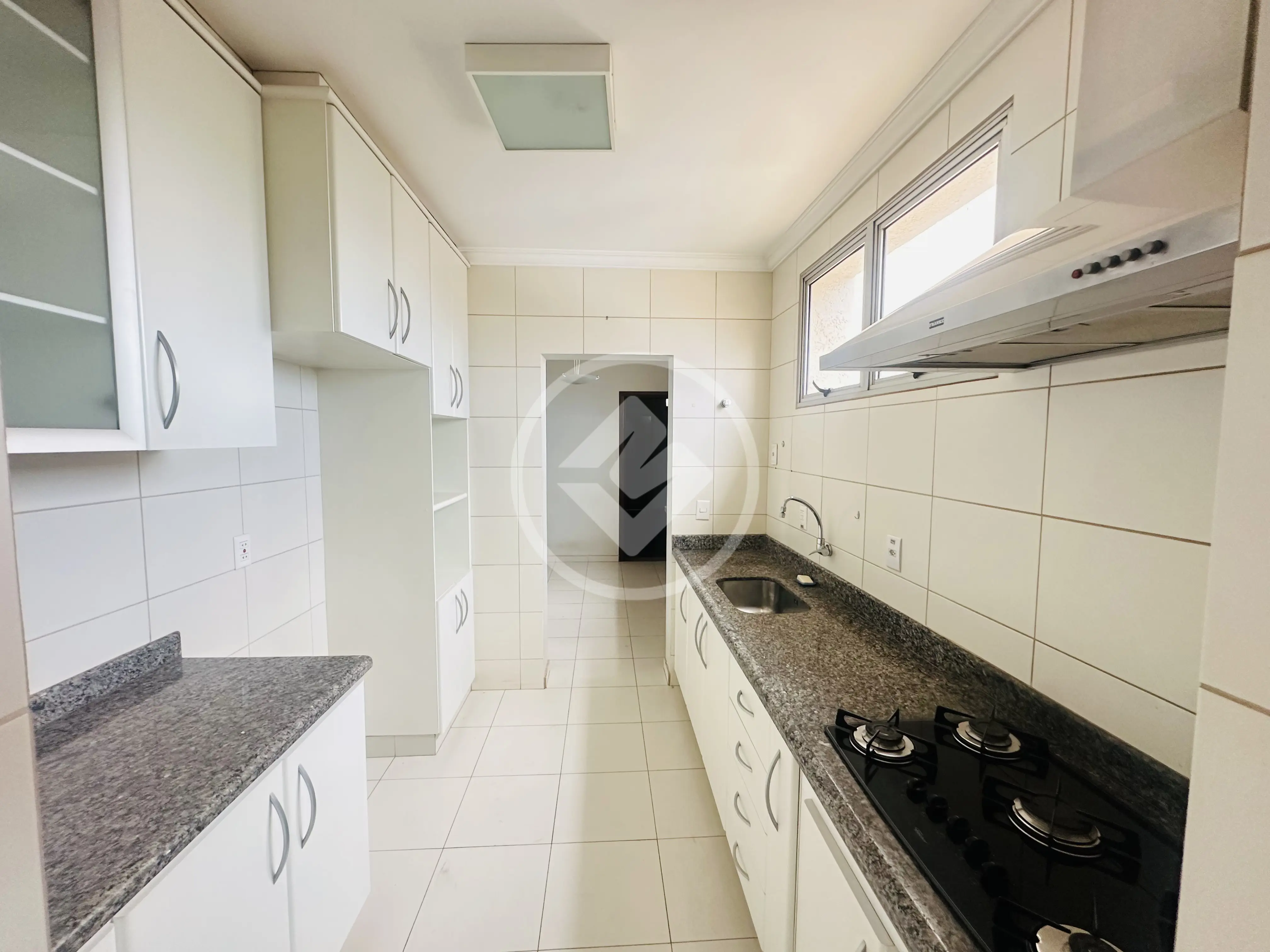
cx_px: 635
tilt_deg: -4.2
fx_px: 514
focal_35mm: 14
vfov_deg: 85.7
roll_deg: -0.5
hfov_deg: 102.1
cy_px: 476
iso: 250
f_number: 2.2
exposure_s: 1/120
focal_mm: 2.22
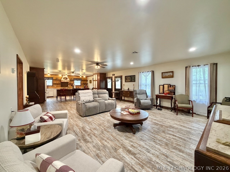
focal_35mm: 14
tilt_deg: -0.2
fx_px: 93
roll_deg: +0.6
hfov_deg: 102.1
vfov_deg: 85.7
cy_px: 86
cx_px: 115
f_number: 2.2
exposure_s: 1/60
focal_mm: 2.22
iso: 400
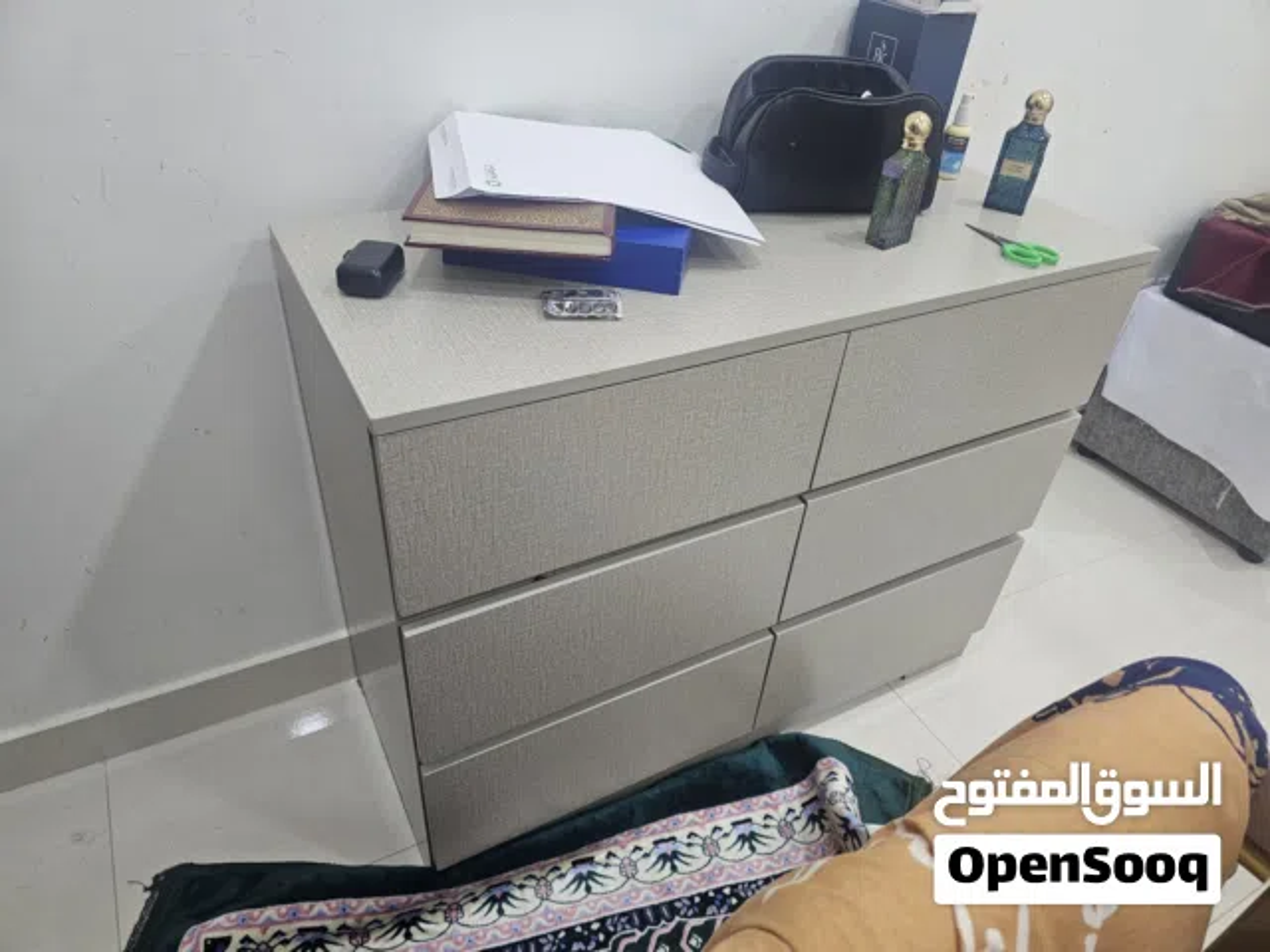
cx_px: 635
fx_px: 844
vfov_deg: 58.9
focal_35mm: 23
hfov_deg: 73.9
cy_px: 476
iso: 640
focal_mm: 6.3
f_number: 1.7
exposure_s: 1/120
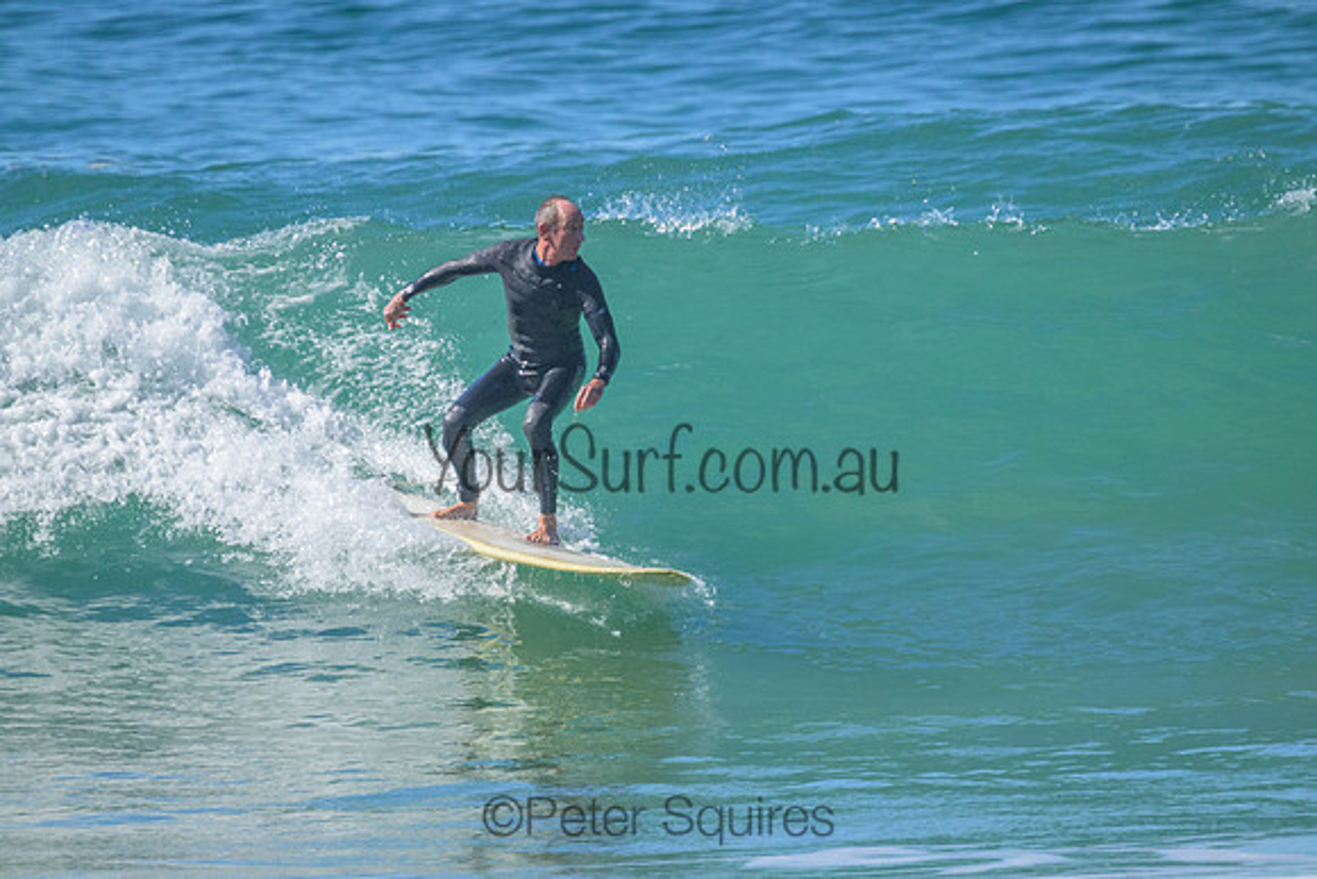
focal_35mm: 800
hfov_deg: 2.6
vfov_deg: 1.7
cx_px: 658
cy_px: 440
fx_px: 29272
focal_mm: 800
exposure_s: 1/1600
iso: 2800
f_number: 11
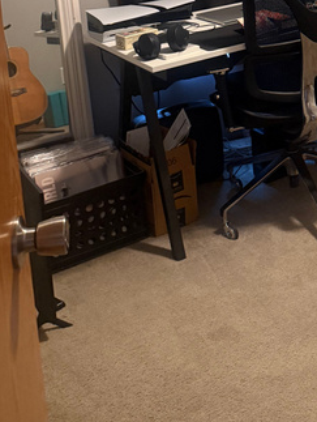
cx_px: 340
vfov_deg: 29.5
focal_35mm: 57
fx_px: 695
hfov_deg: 24.2
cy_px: -72
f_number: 1.78
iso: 500
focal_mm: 6.76
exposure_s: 1/60
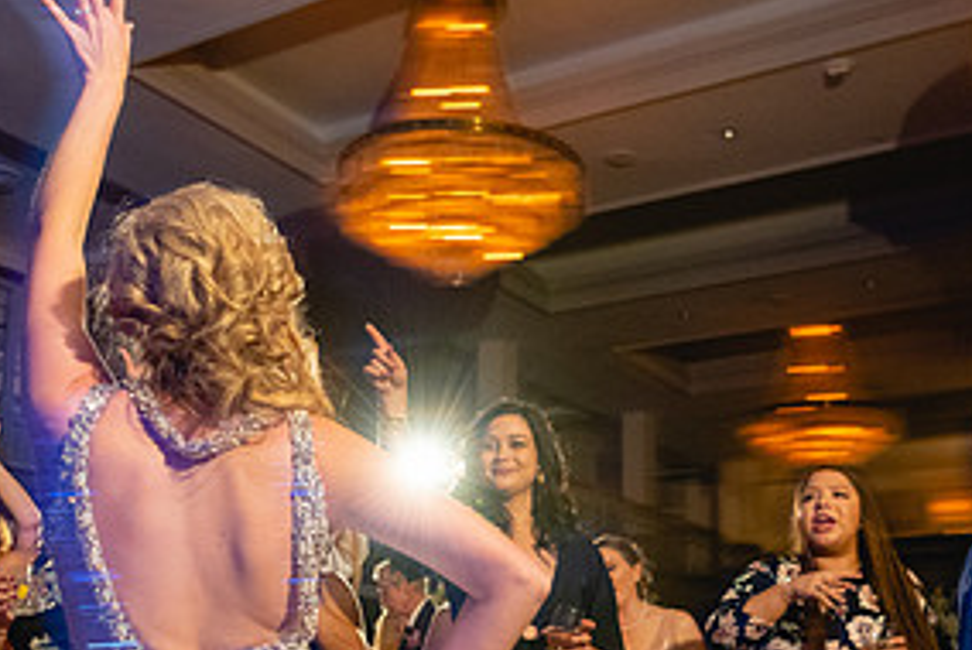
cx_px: 507
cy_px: 522
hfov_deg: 40.3
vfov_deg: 27.0
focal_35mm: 49
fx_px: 1324
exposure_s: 1/160
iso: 2000
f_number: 2.8
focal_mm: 24
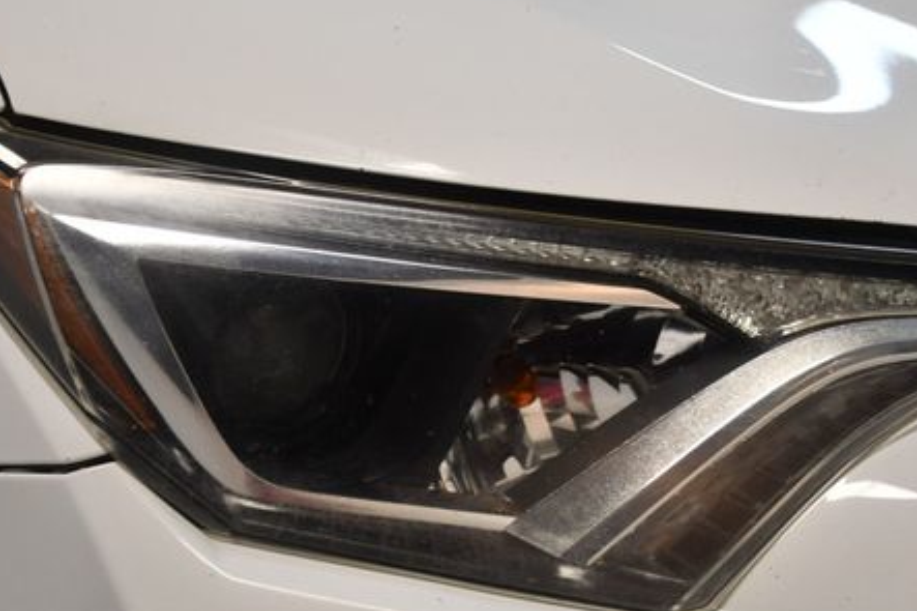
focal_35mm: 91
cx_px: 507
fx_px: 2317
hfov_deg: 22.4
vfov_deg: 15.0
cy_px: 387
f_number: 4.5
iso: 1000
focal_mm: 42
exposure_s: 1/125
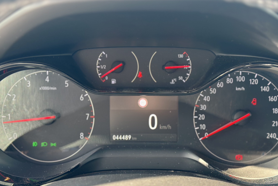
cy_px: 103
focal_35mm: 55
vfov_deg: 24.6
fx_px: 425
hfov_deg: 36.2
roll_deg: +0.2
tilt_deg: -24.0
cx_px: 143
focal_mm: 6.86
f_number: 1.78
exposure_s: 1/92
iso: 125
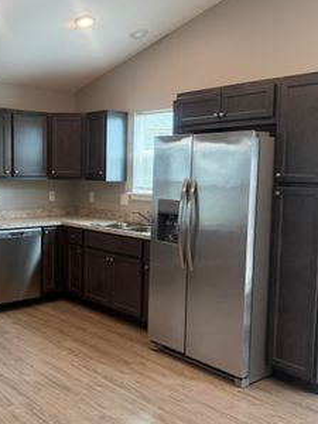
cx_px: 83
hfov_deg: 35.2
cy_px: 216
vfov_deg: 46.8
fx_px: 490
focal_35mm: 40
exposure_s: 1/148
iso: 200
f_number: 1.78
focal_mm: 6.76
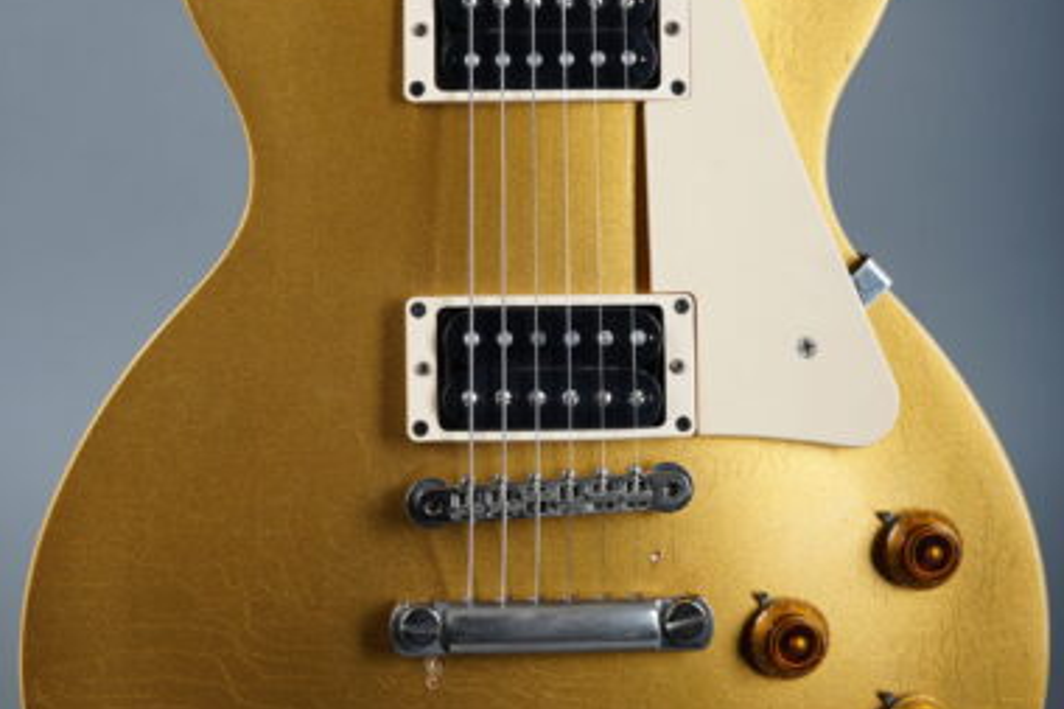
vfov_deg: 14.5
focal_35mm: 94
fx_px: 2777
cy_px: 294
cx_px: 533
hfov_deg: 21.7
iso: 125
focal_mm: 62
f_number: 8
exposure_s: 1/160
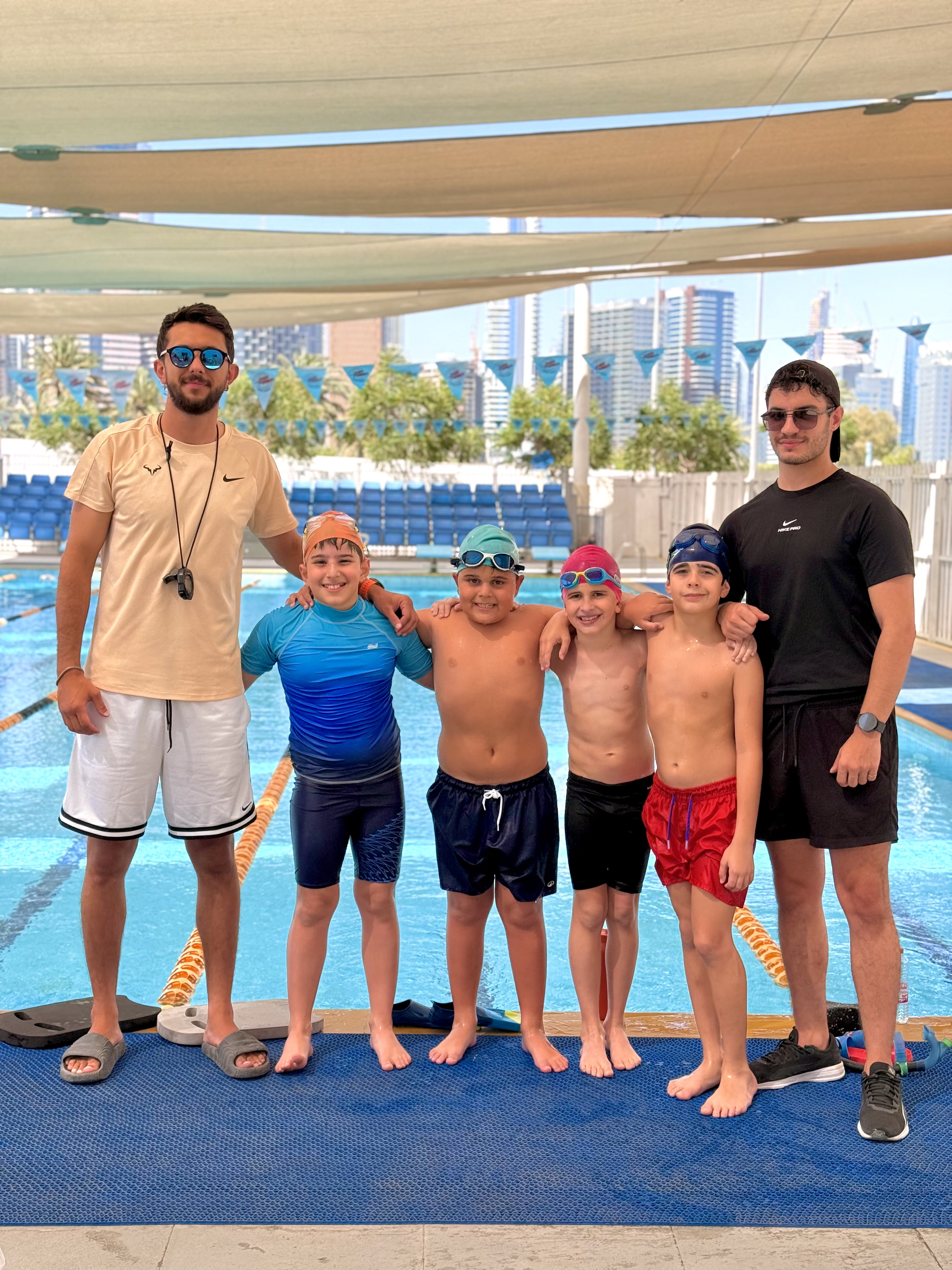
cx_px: 476
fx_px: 1760
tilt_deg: -5.0
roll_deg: -1.7
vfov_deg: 39.7
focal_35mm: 48
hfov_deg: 30.3
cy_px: 635
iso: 64
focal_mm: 6.76
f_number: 1.78
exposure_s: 1/2494
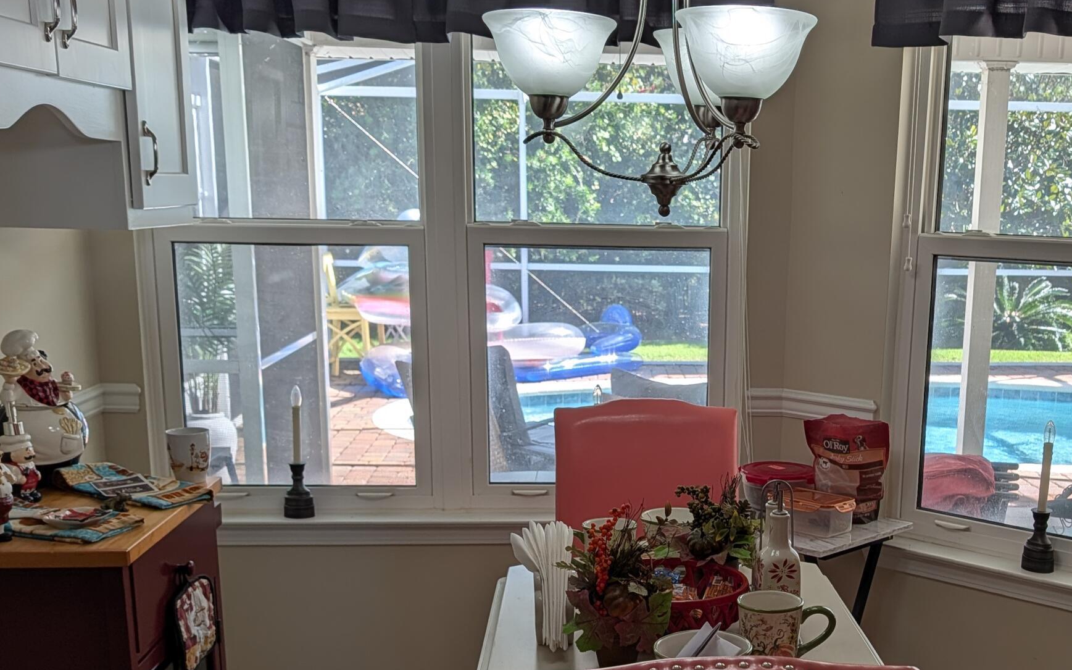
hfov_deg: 44.8
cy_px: 484
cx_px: 689
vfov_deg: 28.9
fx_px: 1285
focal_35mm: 44
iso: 21
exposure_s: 1/60
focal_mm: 6.9
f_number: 1.68
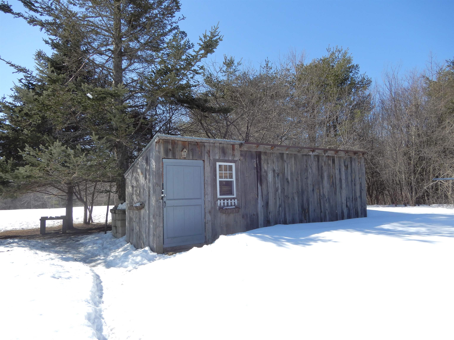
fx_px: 315
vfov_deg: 56.8
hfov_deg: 71.6
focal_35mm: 24
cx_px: 227
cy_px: 170
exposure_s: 1/800
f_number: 3.4
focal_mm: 4.3
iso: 80
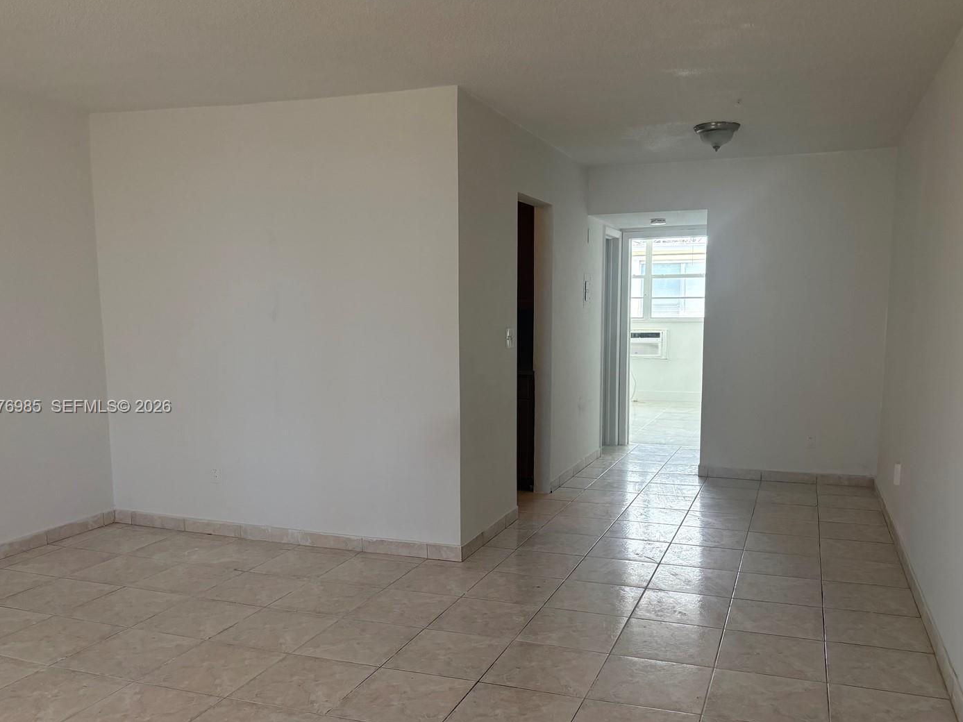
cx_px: 510
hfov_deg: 59.9
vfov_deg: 46.7
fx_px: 835
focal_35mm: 30
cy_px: 408
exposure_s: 1/166
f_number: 1.6
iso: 125
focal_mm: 5.96
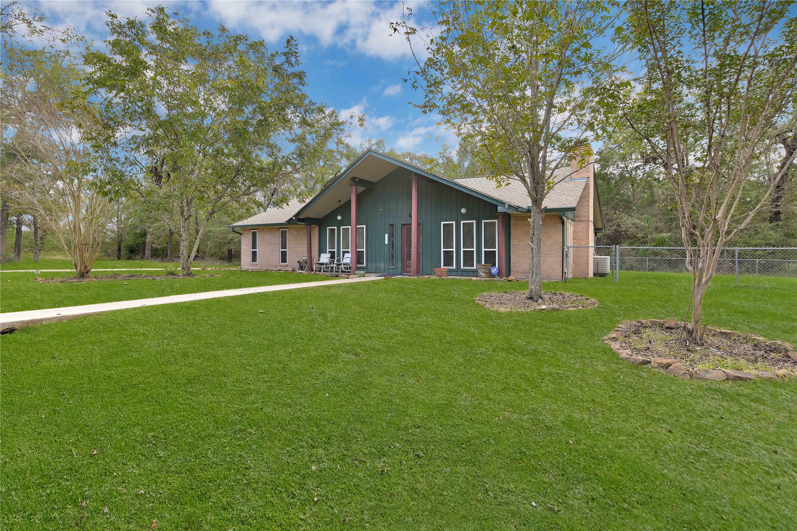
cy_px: 266
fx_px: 376
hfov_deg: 93.3
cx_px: 398
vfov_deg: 70.4
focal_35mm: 17
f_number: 8
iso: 100
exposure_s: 1/50
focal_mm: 17
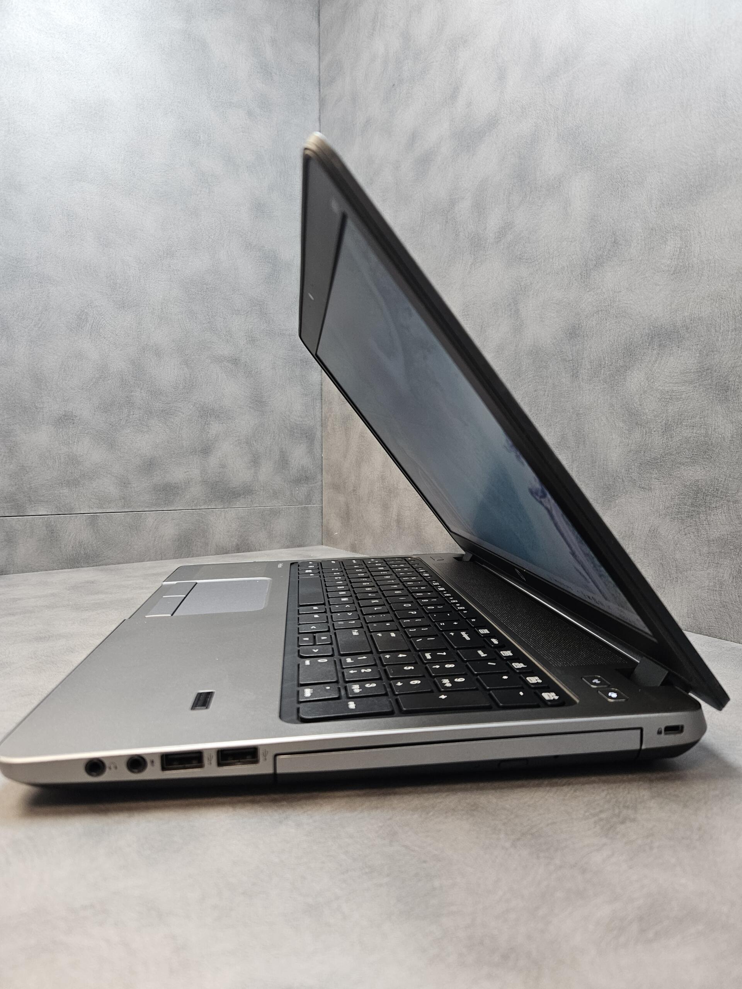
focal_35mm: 23
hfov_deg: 58.9
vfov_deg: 73.9
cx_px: 371
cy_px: 494
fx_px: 657
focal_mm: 5.4
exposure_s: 1/100
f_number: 1.8
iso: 200
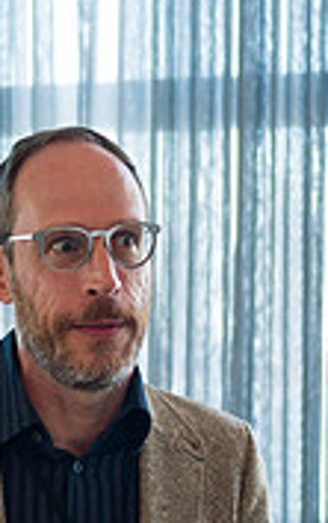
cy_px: 529
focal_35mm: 132
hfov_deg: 9.9
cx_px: 108
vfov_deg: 15.5
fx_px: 1883
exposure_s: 1/320
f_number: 3.2
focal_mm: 38
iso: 1000
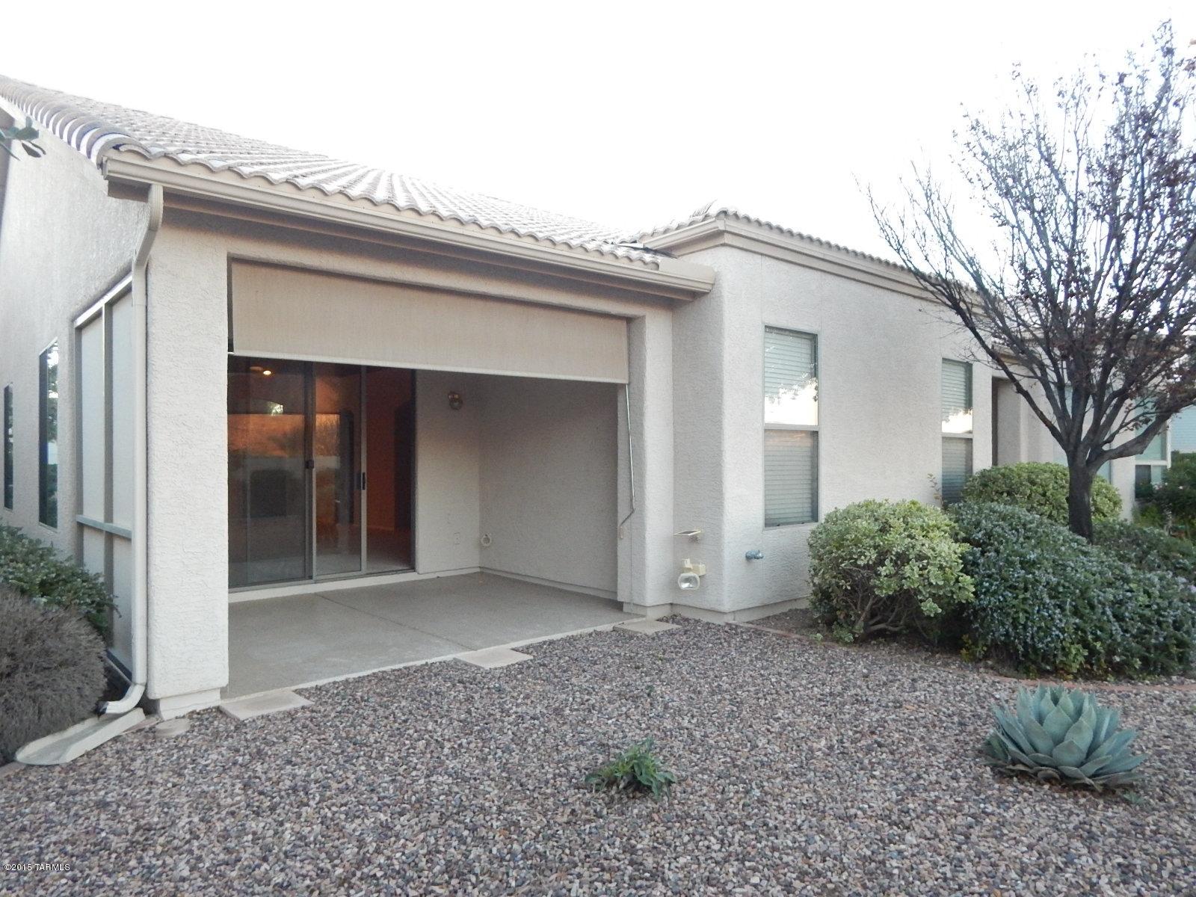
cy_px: 448
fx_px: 760
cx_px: 598
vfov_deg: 61.1
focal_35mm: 22
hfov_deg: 76.4
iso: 400
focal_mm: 4
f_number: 3
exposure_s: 1/60
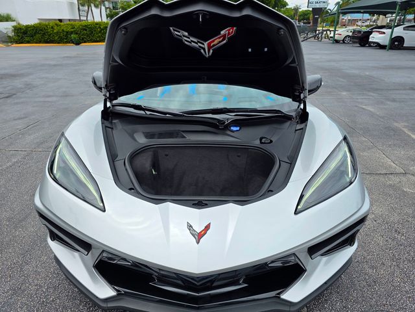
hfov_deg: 73.9
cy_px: 156
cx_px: 208
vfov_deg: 58.9
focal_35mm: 23
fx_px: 276
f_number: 1.7
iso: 80
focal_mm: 6.3
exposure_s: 1/4057
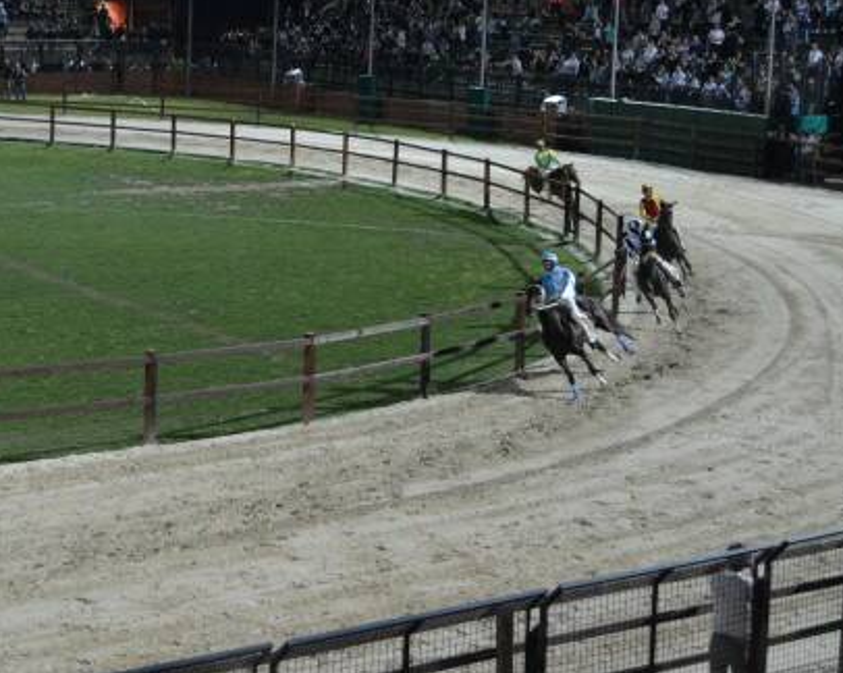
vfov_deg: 19.6
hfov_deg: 24.4
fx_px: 1940
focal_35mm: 78
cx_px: 315
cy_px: 216
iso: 1600
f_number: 4.2
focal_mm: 31
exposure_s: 1/125
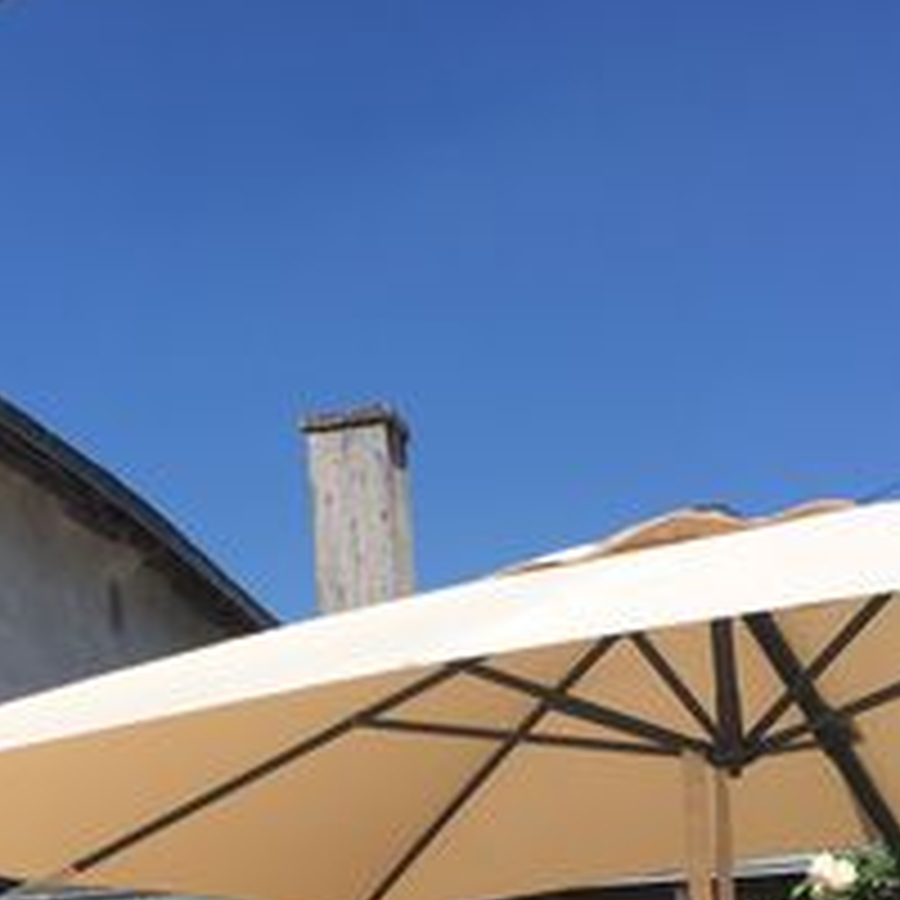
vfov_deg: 21.4
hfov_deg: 22.4
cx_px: 333
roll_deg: +2.6
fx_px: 2265
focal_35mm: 77
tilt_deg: +4.8
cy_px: 972
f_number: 2.2
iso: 25
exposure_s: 1/1603
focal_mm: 4.15
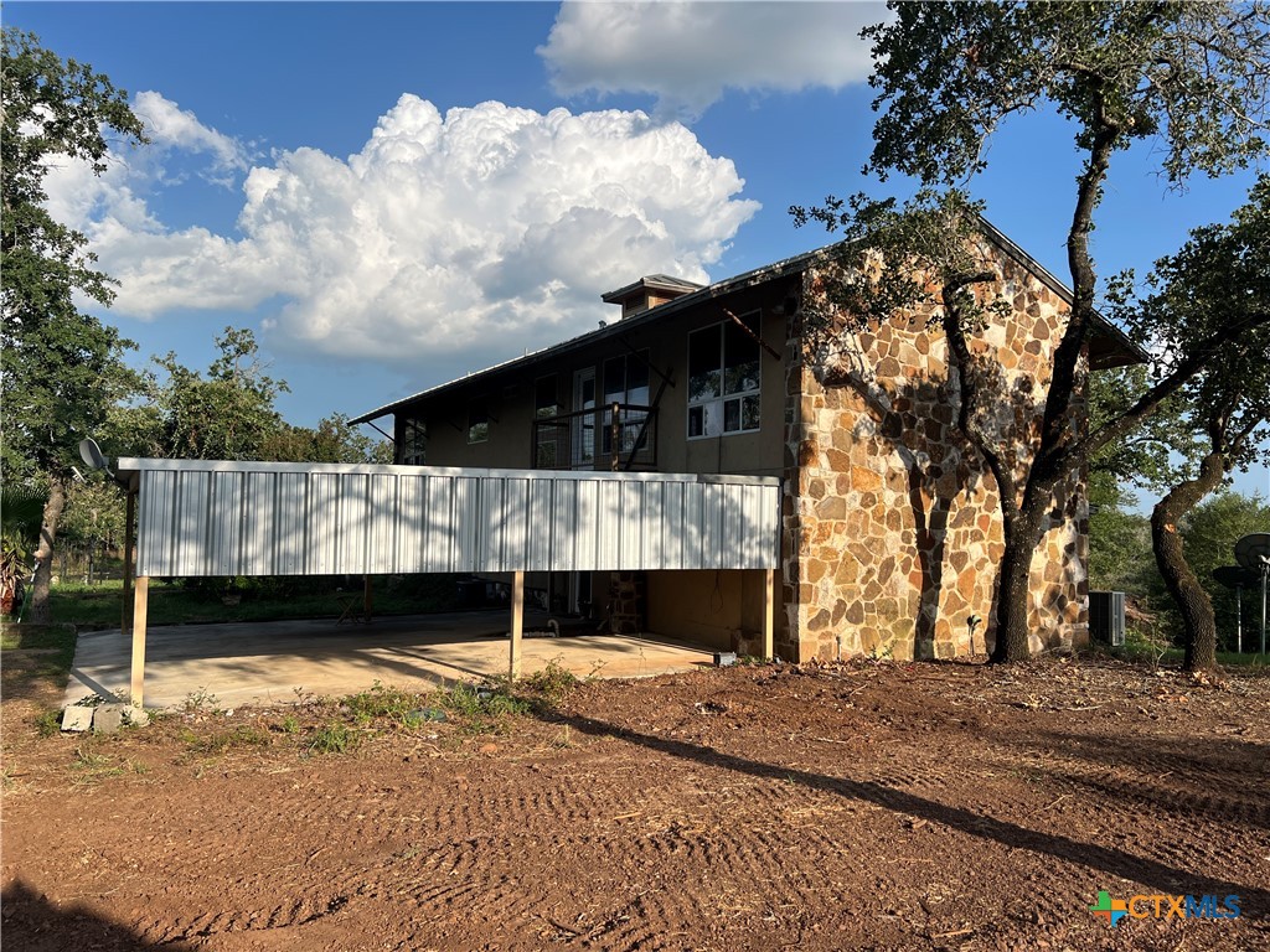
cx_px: 635
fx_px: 954
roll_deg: -0.9
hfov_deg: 67.3
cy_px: 476
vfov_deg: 53.1
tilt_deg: +1.9
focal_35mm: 26
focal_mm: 5.7
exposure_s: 1/4274
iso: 50
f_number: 1.5
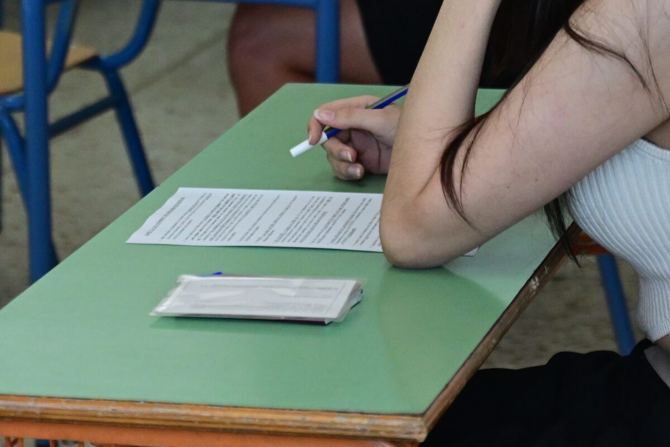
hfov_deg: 19.5
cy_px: 224
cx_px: 335
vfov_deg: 13.0
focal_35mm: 105
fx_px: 1954
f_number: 4
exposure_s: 1/1000
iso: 2000
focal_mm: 70
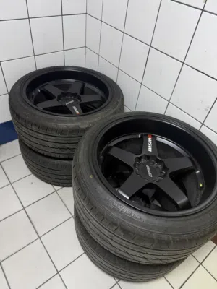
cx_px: 108
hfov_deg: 56.8
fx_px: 201
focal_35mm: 24
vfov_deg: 71.6
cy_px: 144
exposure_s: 1/32
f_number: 1.78
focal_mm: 6.76
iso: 1000
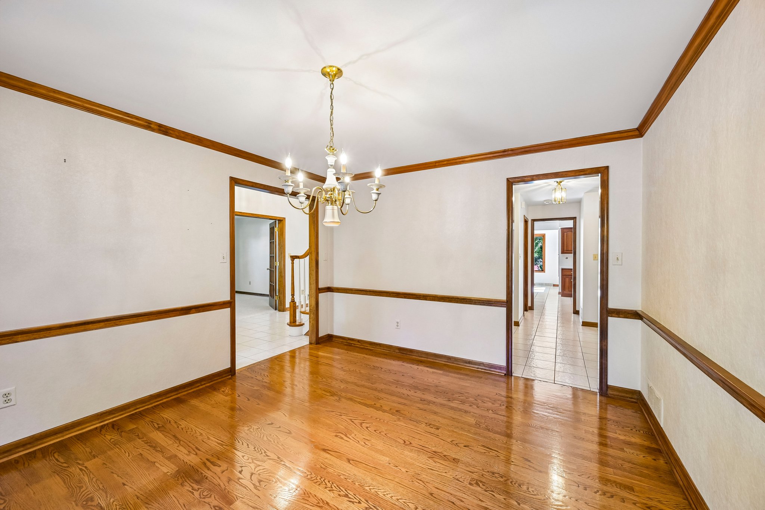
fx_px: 297
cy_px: 255
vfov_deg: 81.2
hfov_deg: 104.3
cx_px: 382
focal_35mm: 14
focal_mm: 14
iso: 400
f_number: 8
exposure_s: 1/8
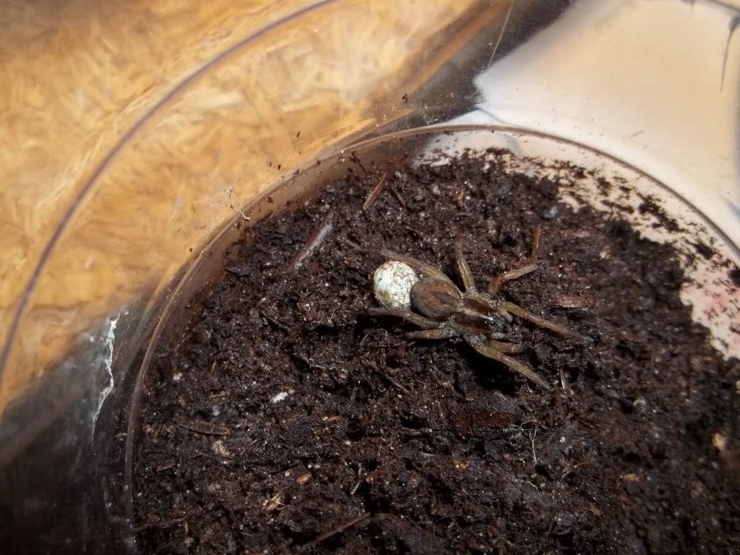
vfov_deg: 42.9
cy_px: 278
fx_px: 705
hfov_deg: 55.4
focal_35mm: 33
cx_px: 370
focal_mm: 5.9
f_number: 3.3
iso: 64
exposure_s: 1/30
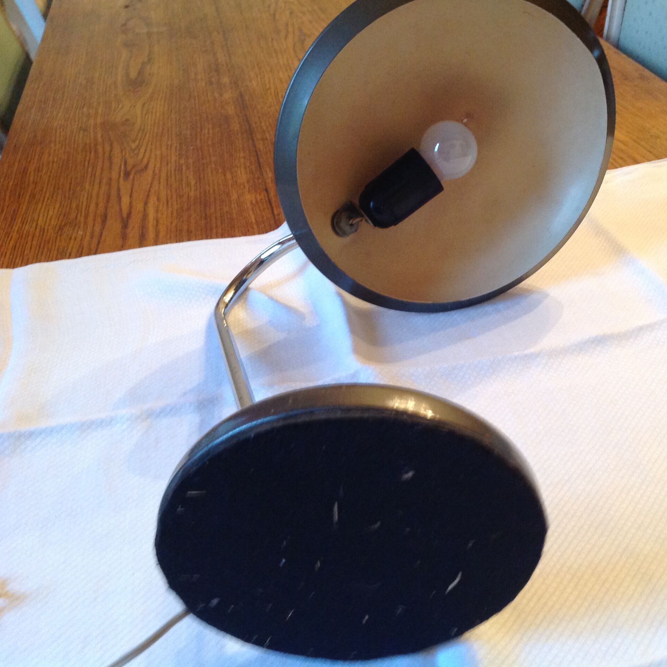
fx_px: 916
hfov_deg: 39.6
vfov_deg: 40.0
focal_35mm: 42
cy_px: 331
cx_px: 439
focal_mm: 4.28
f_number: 2.4
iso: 200
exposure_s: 1/15
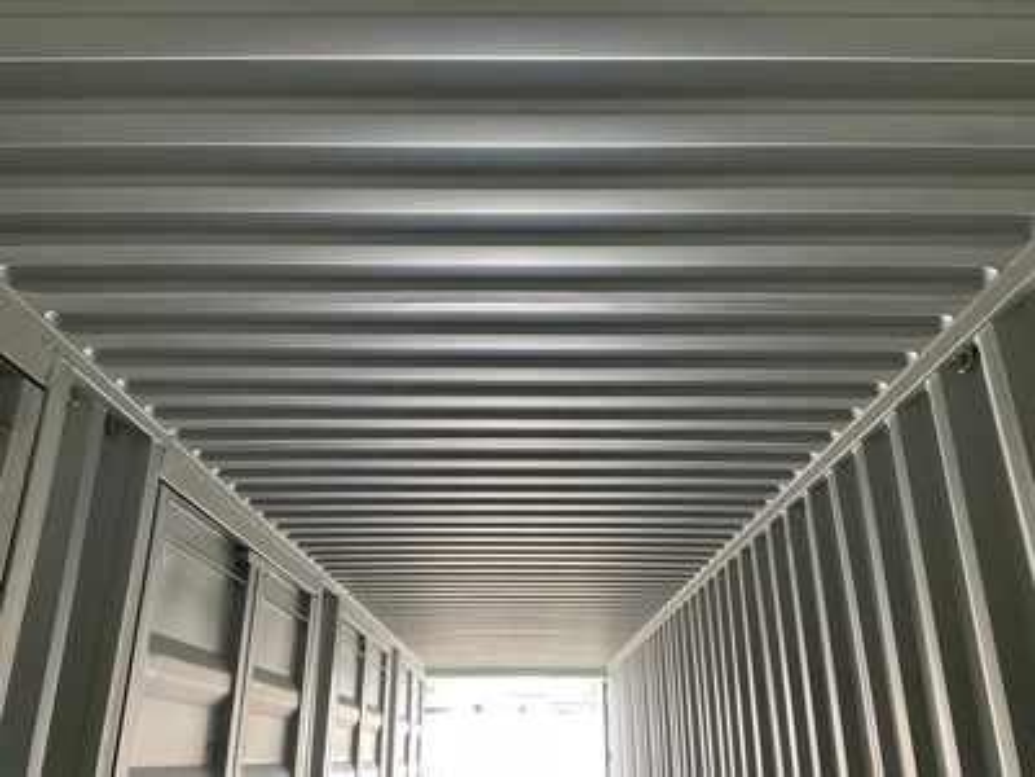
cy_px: 388
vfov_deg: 48.2
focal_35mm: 29
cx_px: 518
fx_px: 867
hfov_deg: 61.7
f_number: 1.8
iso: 64
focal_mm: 3
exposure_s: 1/110
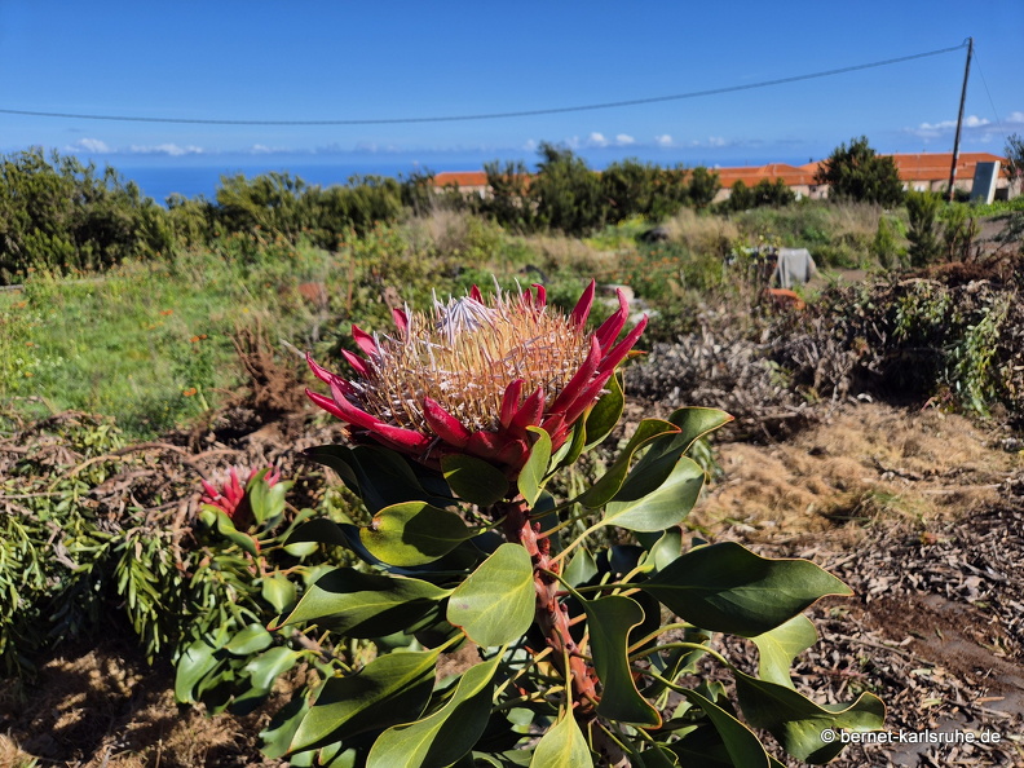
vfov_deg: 58.9
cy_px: 384
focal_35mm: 23
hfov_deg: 73.9
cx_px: 512
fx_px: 680
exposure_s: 1/2184
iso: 25
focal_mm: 5.4
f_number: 1.8
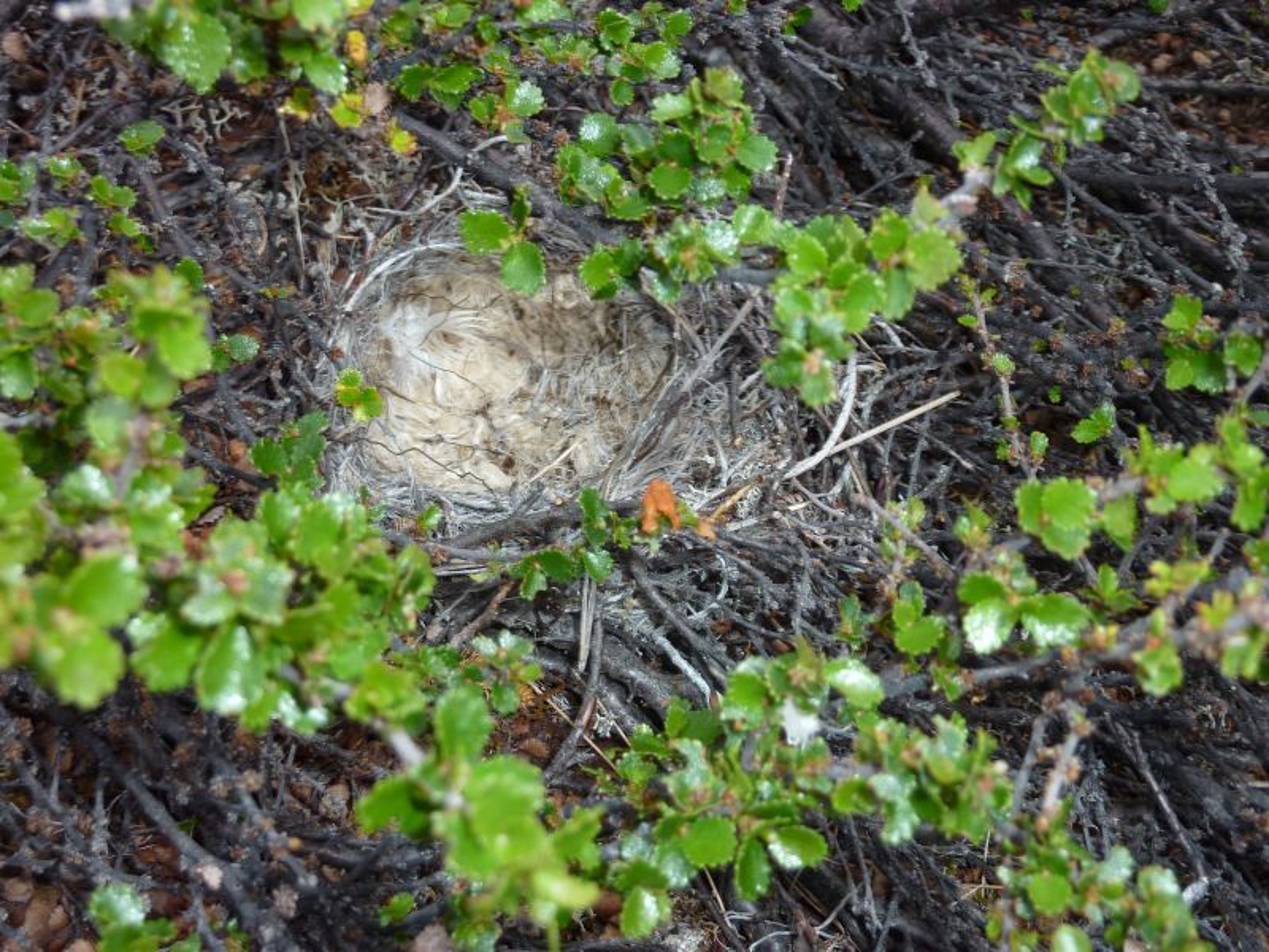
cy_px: 476
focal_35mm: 40
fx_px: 1466
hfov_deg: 46.8
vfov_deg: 36.0
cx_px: 634
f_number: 3.6
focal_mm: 6.5
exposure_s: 1/30
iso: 100
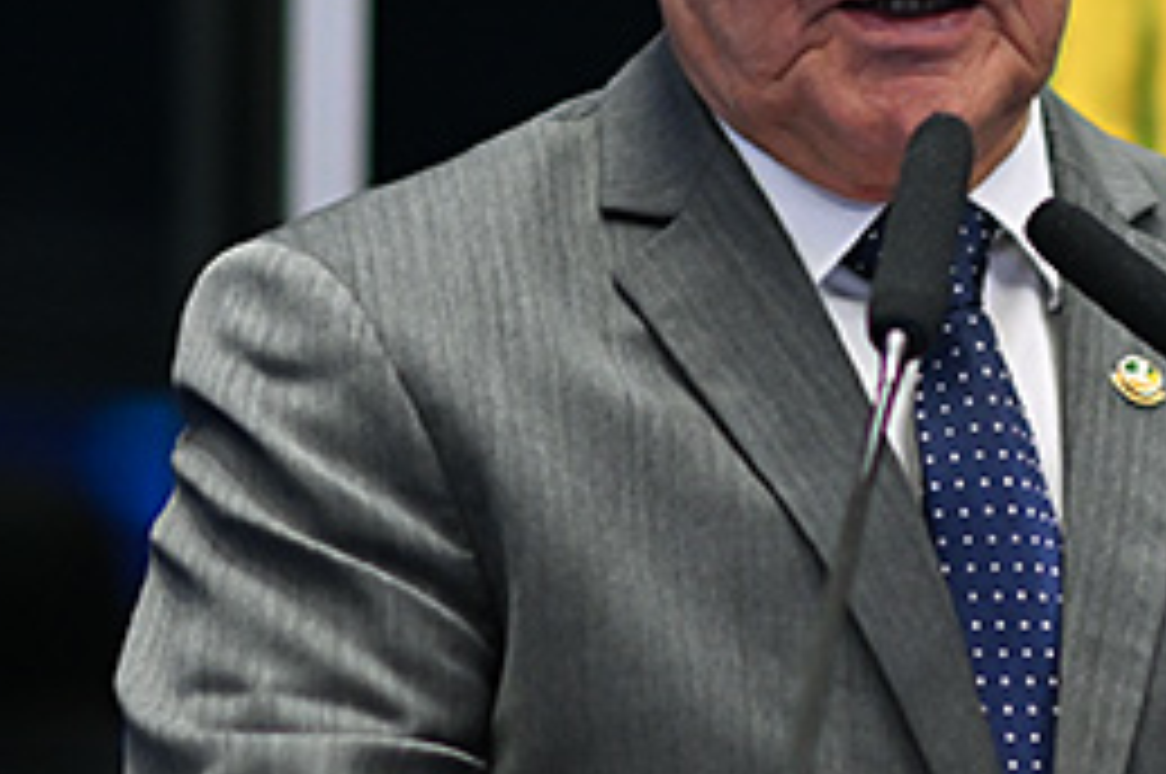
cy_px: 76
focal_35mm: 282
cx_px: 1360
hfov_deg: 7.3
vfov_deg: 4.9
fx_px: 9122
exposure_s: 1/250
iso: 800
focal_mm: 85
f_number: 1.4
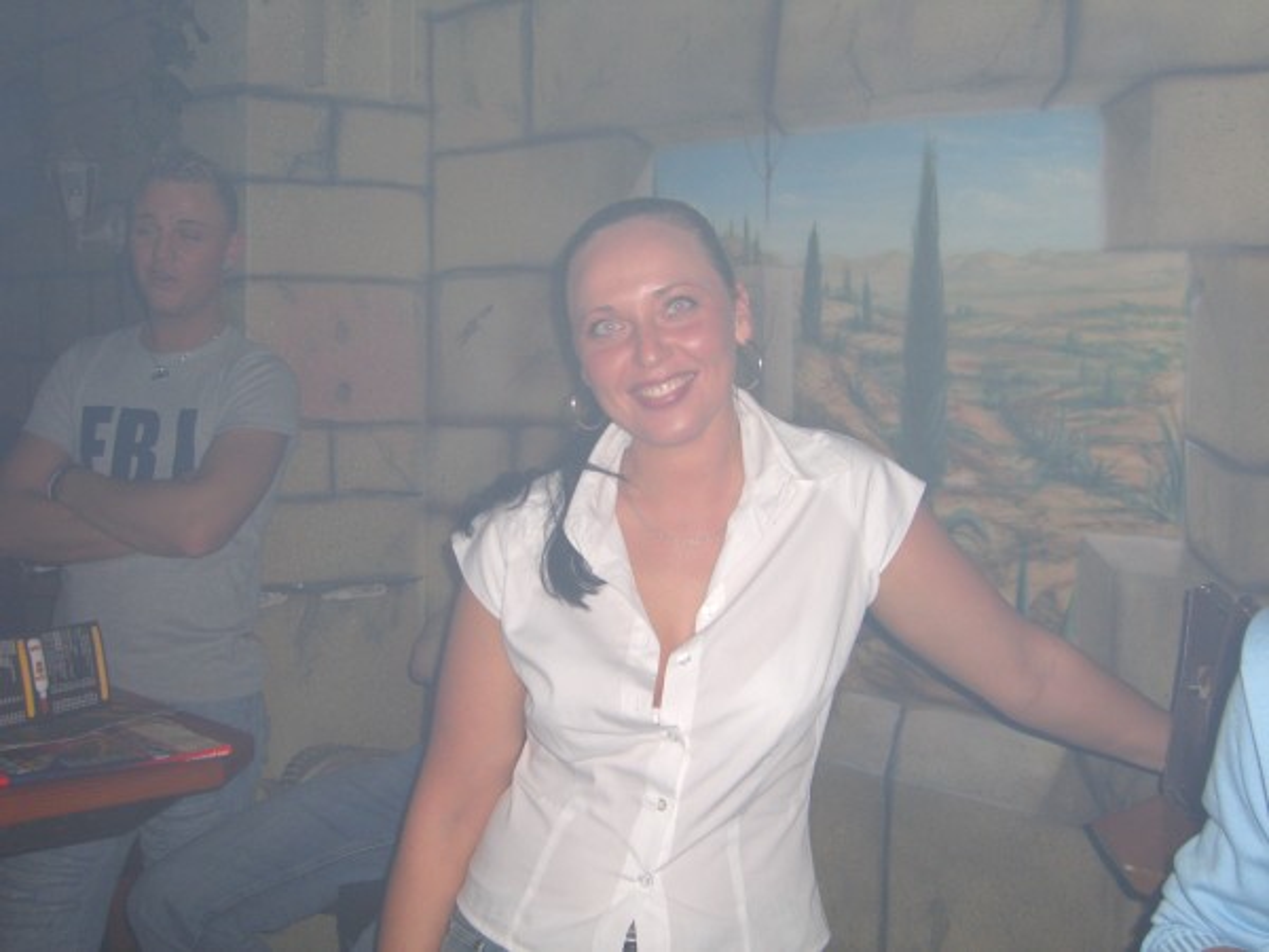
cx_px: 634
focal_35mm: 46
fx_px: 1686
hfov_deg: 41.2
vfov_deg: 31.5
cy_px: 476
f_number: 3.1
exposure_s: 1/60
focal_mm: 9.5
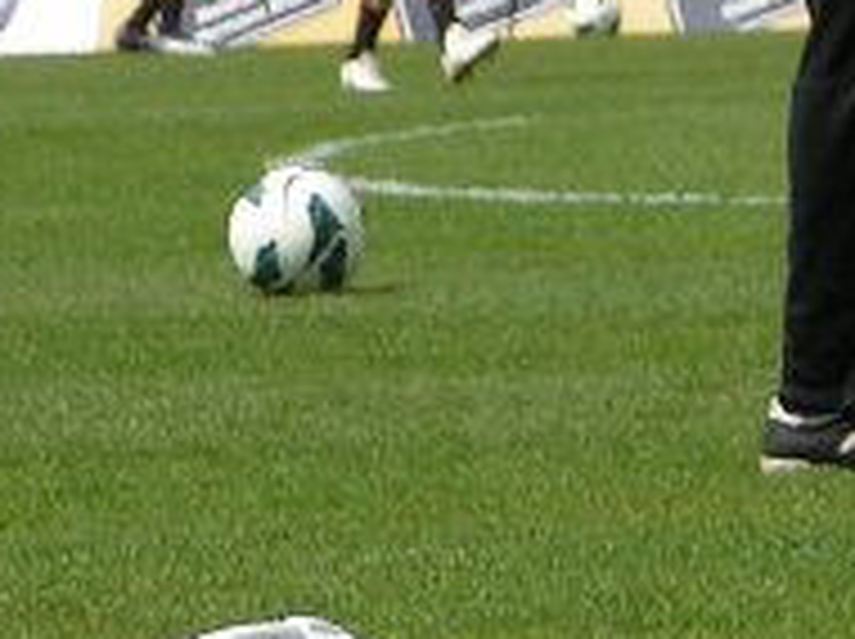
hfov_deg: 2.9
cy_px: -50
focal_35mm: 692
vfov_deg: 2.1
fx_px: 17071
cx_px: 1264
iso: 50
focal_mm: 25.1
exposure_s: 1/1000
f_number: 3.5
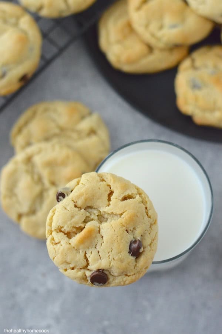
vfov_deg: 27.0
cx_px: 111
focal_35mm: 75
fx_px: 695
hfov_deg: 18.2
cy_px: 167
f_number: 2.8
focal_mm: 50
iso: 1600
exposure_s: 1/500
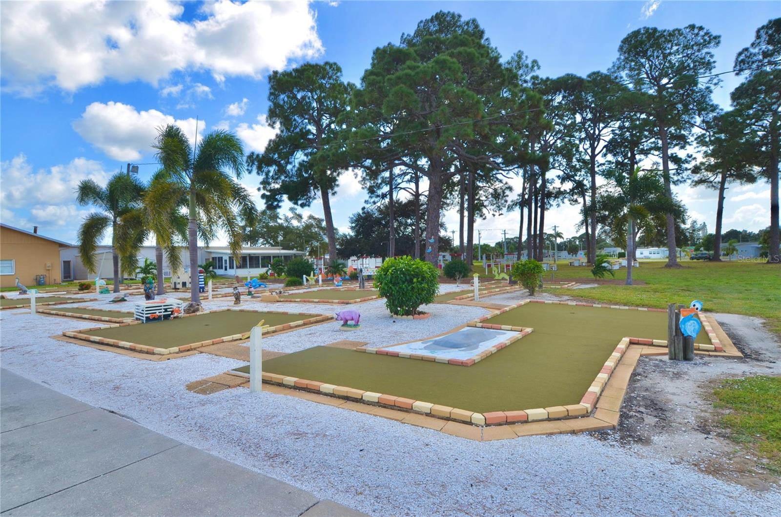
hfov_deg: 53.2
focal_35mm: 36
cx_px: 390
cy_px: 258
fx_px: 779
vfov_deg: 36.7
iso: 100
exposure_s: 1/250
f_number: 8
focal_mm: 24
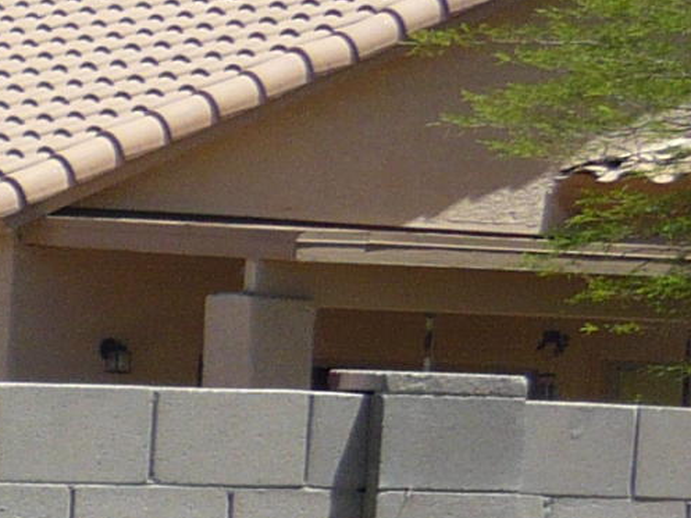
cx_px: -1338
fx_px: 3973
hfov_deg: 8.4
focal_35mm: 199
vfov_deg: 7.3
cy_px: 868
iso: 100
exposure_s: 1/125
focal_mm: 5.5
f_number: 8
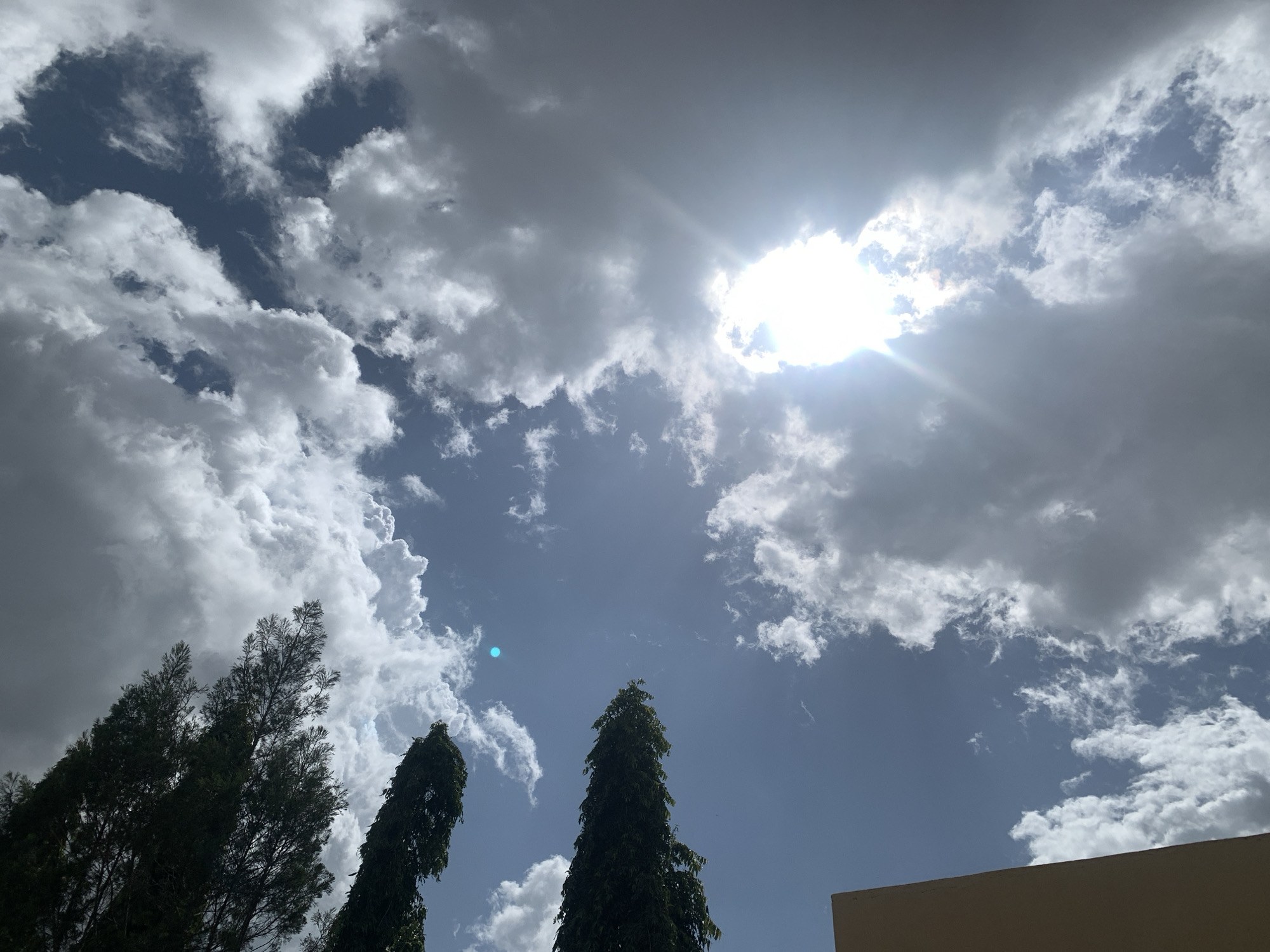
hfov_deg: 67.3
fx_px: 954
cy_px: 476
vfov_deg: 53.1
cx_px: 635
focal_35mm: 26
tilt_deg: +46.2
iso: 25
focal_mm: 4.25
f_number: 1.8
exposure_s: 1/21739
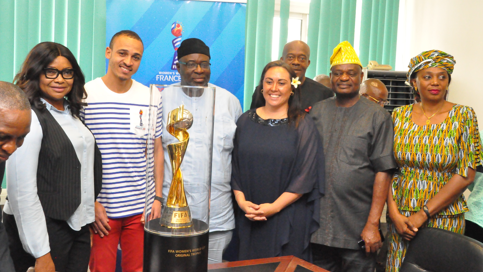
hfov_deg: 44.1
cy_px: 116
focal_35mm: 47
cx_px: 246
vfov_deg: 25.7
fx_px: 596
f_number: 10
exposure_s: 1/100
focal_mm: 29
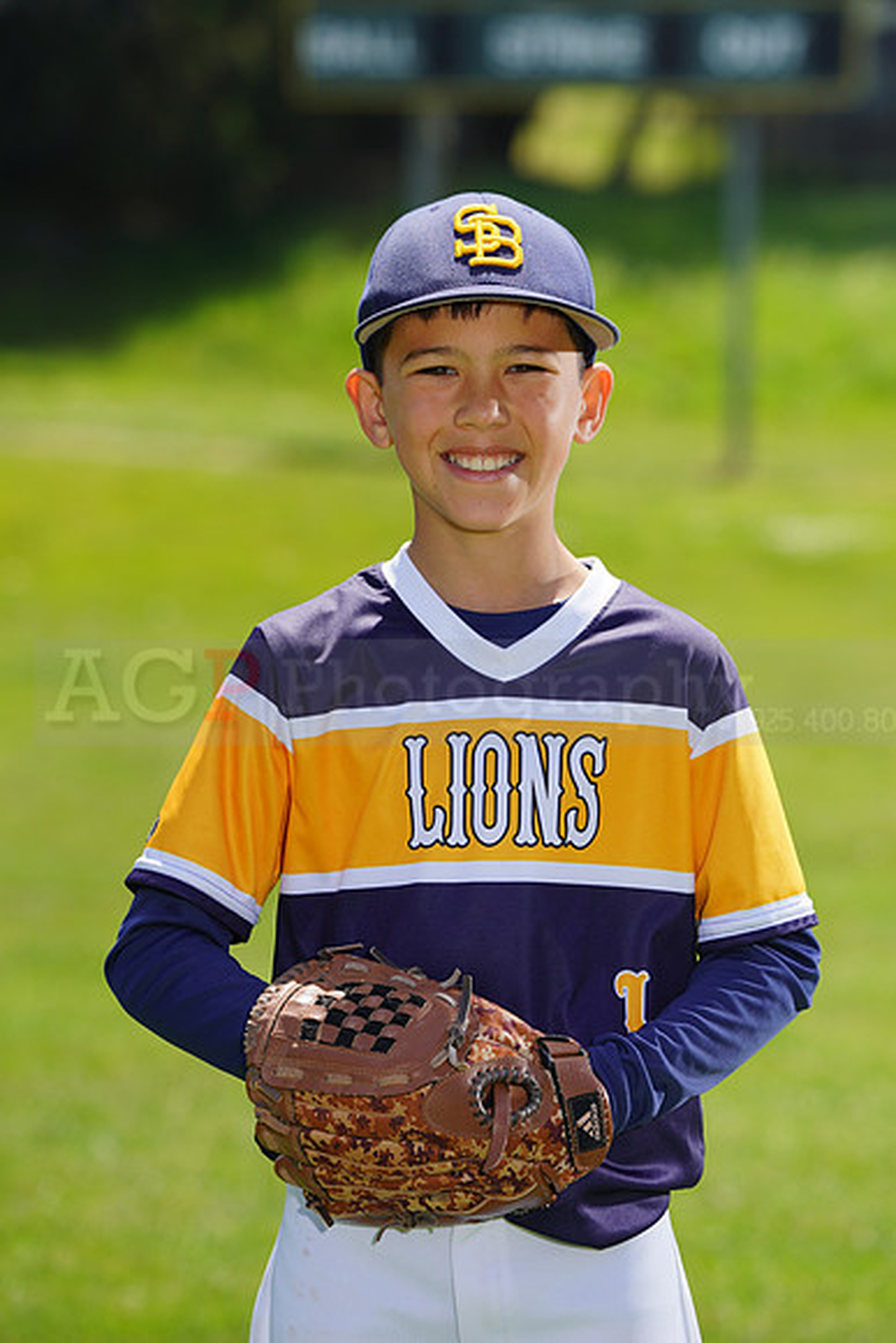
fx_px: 8655
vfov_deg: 8.9
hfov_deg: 5.9
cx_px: 448
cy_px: 672
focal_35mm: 232
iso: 100
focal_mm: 232
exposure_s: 1/250
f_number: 8
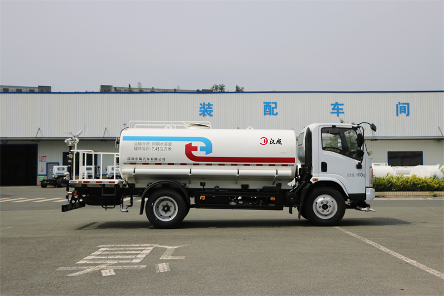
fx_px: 432
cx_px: 222
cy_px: 148
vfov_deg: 37.8
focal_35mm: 35
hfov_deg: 54.4
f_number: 3.2
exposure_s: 1/800
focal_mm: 35
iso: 125
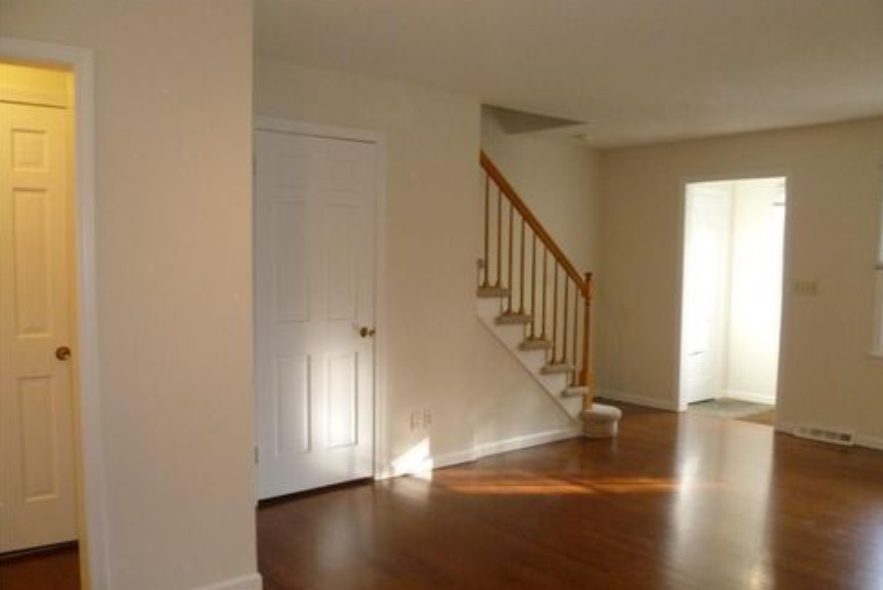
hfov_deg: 61.9
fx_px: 736
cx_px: 453
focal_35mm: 30
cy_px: 329
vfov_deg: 43.6
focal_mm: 5
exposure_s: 1/30
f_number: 2.8
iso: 320
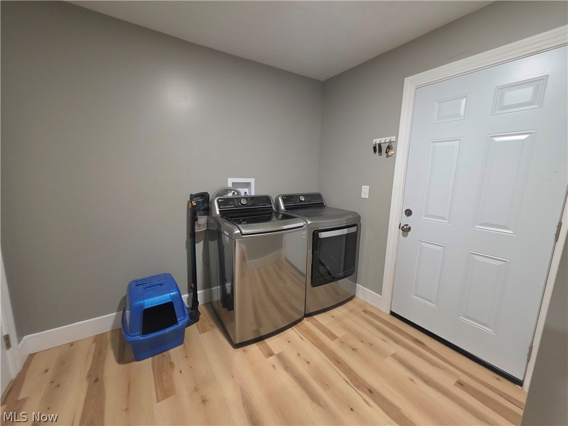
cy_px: 213
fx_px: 213
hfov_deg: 106.2
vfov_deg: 89.9
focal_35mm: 13
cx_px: 284
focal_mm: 2.2
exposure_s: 1/60.2
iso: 500
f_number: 1.9
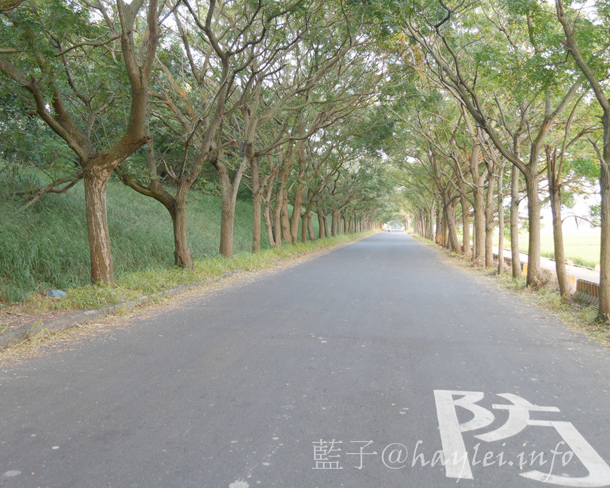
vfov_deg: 37.3
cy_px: 245
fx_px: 722
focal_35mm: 40
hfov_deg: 45.8
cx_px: 293
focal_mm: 19
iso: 1000
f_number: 3.8
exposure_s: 1/60
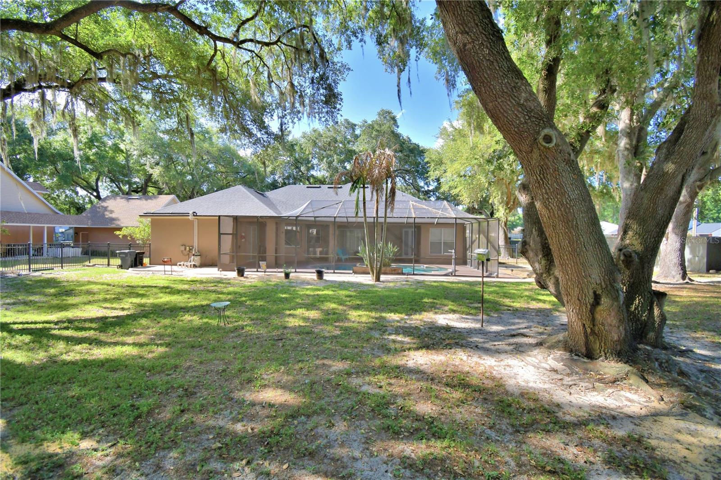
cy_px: 240
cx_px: 360
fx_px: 300
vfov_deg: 77.3
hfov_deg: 100.4
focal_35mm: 15
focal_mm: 10
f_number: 4.5
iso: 180
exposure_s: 1/500
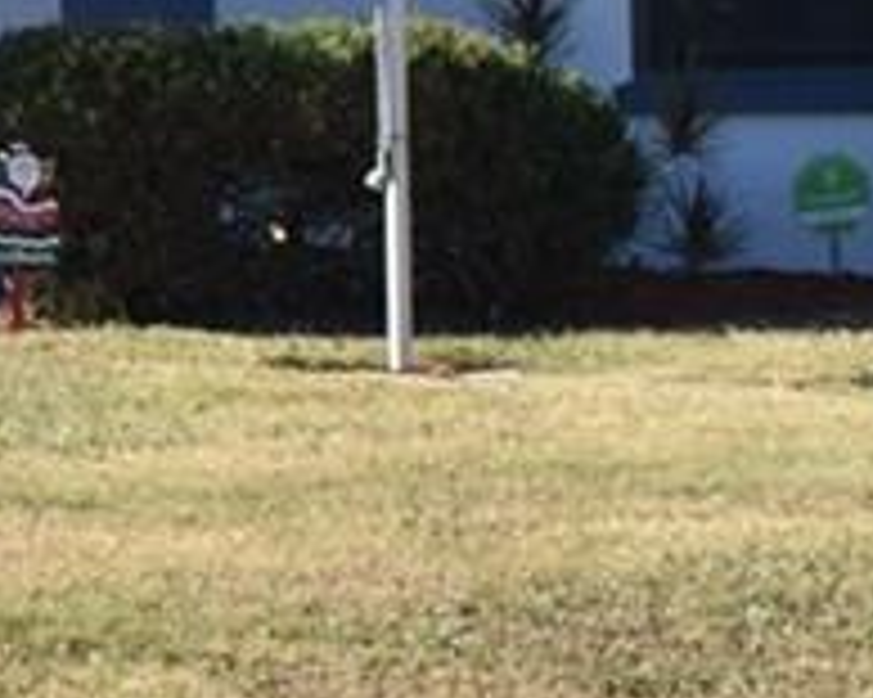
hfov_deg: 7.0
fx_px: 6585
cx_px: -1526
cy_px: -630
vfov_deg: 5.9
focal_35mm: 255
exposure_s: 1/200
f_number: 7.1
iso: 100
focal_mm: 22
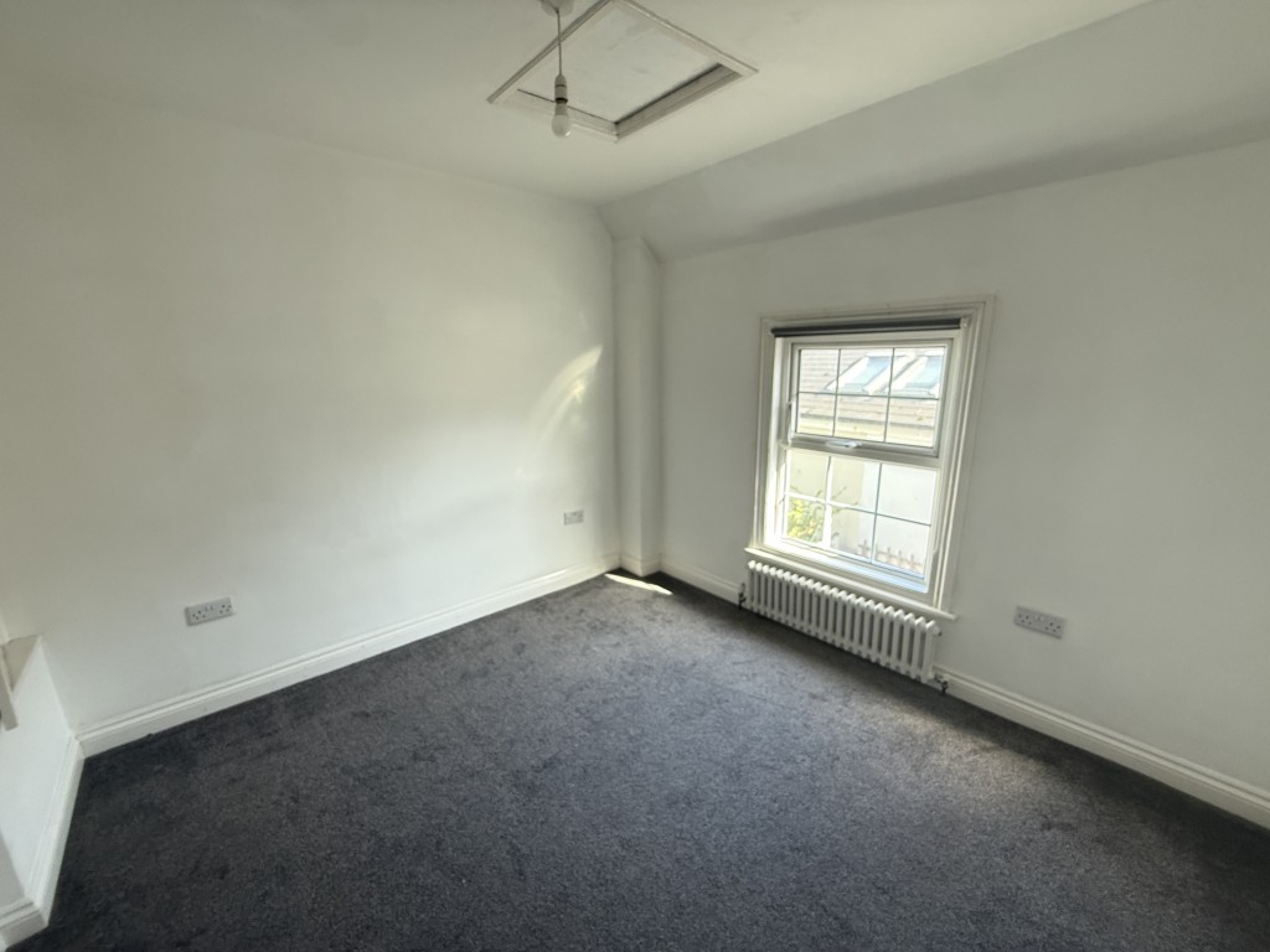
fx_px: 514
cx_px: 635
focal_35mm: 14
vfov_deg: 85.7
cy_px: 476
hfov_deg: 102.1
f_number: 2.2
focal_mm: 2.22
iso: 250
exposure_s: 1/99
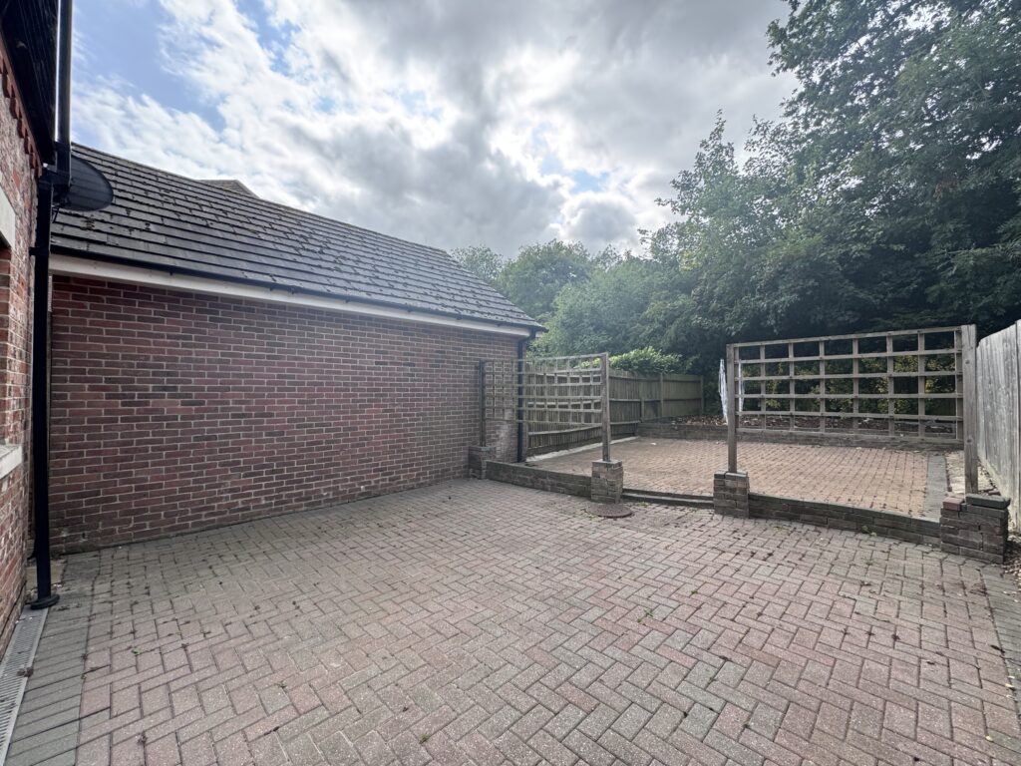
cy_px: 383
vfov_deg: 85.7
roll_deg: +0.5
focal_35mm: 14
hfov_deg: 102.1
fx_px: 413
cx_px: 510
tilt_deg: +1.5
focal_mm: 2.22
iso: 40
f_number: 2.2
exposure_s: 1/356
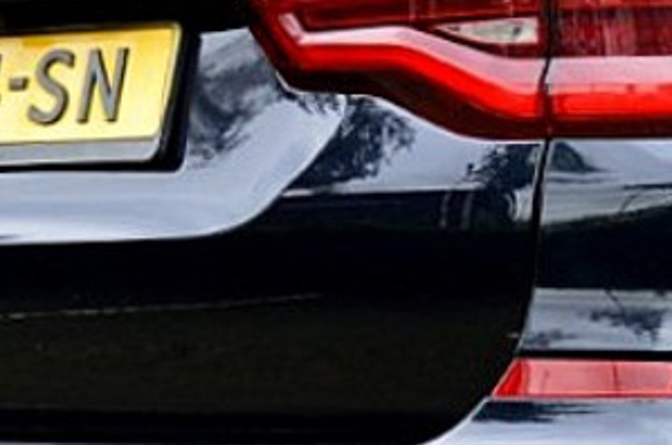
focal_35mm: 239
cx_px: 778
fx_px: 4452
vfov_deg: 5.7
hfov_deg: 8.5
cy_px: 117
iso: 800
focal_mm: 34
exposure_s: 1/60
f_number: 5
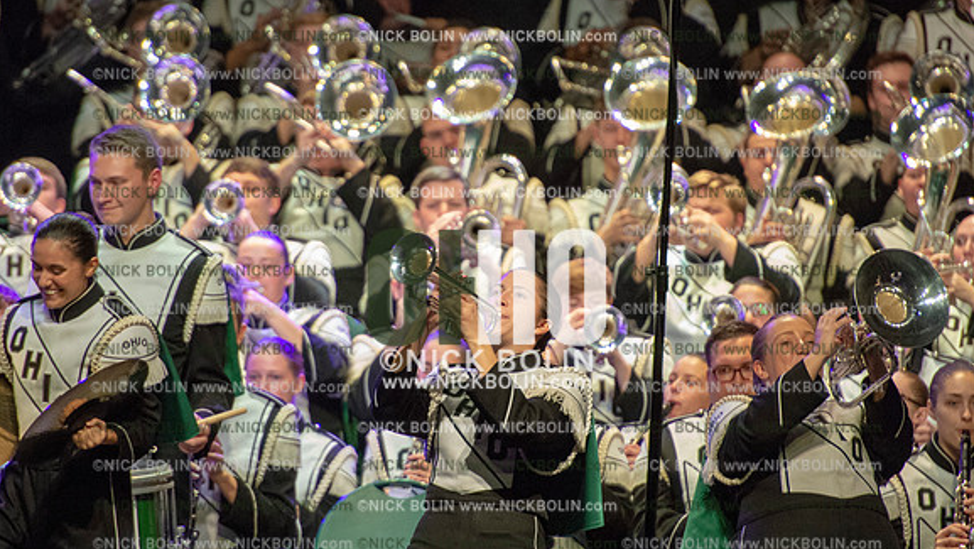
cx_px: 486
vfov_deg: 2.9
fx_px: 10877
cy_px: 309
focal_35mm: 421
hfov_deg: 5.1
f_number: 5.6
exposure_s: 1/320
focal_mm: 400
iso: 8000
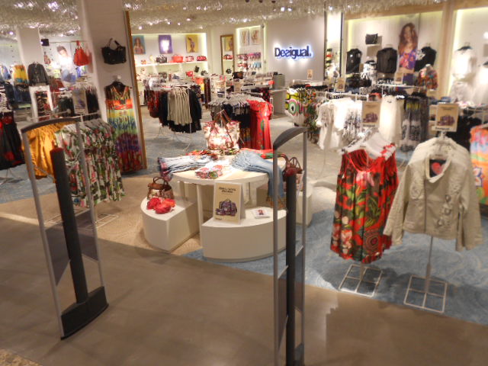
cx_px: 244
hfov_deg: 61.7
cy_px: 183
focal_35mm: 29
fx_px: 409
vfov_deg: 48.2
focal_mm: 5.3
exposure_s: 1/30
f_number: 3.4
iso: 125
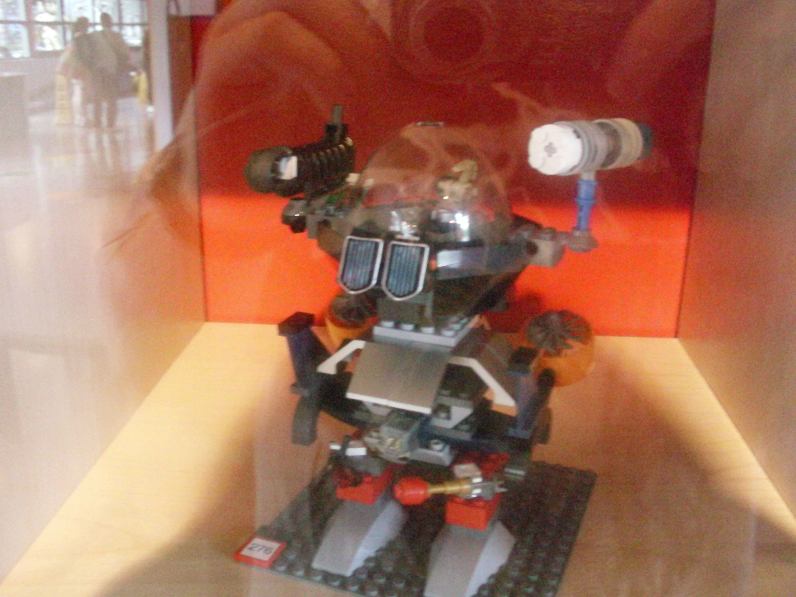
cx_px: 398
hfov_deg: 49.0
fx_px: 874
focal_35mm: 38
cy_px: 298
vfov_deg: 37.7
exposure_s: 1/34
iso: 1600
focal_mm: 6.3
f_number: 3.1
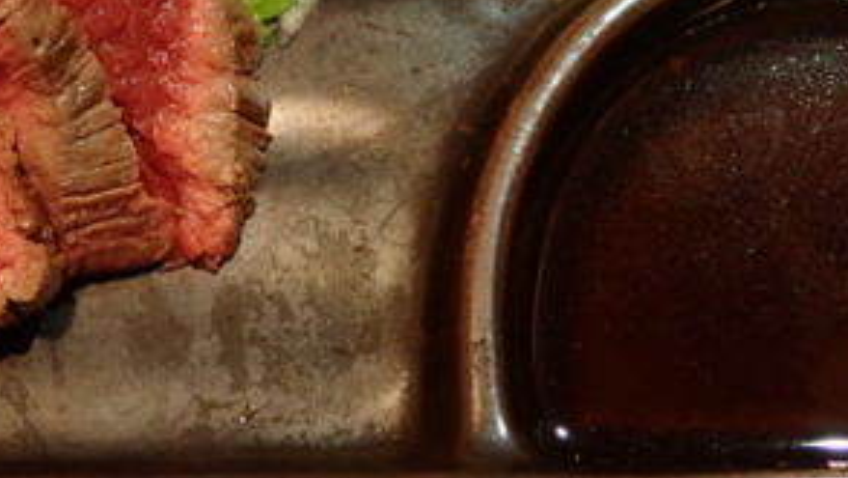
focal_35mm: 67
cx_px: 269
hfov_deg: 31.1
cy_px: -6
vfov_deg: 17.6
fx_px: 1507
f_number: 2.3
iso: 800
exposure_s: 1/15
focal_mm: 5.5
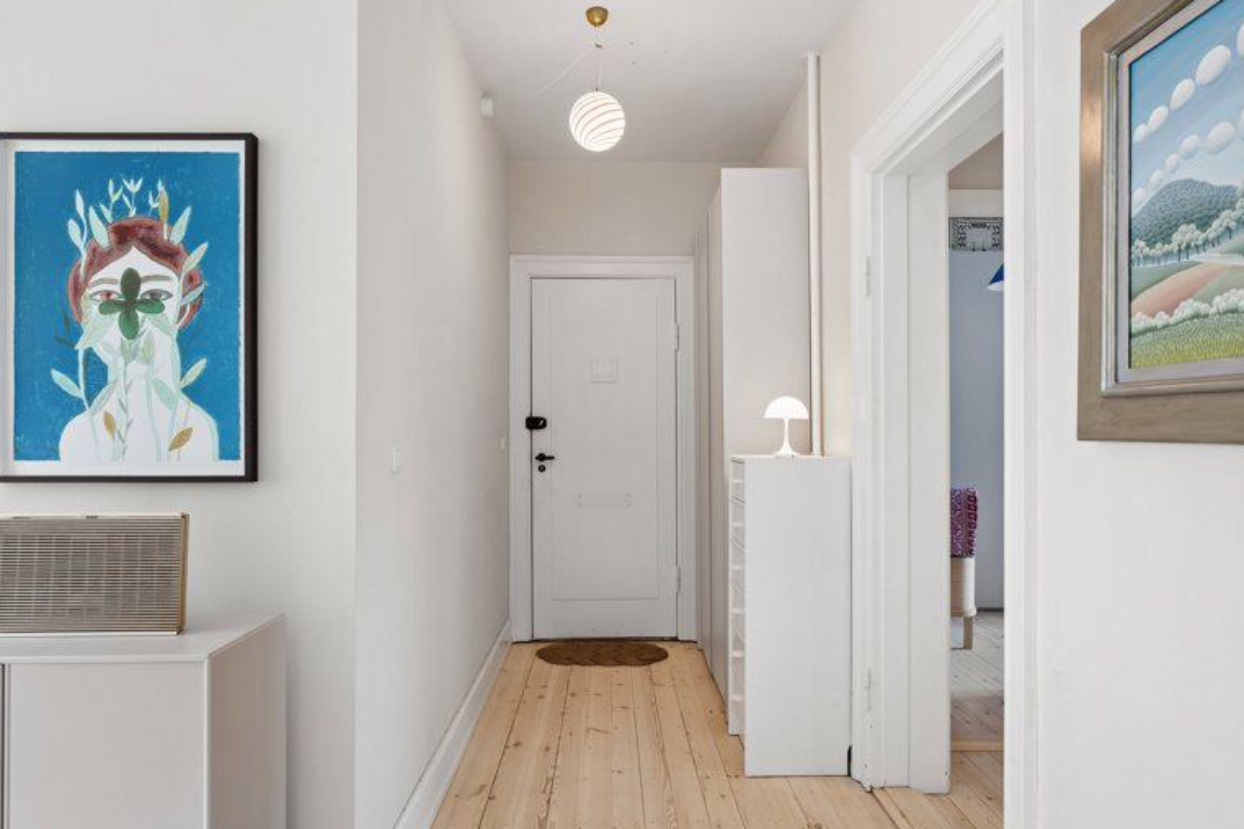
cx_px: 625
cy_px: 432
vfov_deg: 59.5
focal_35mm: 21
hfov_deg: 81.2
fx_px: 726
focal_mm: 20
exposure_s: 1/3.33
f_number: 10
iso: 160
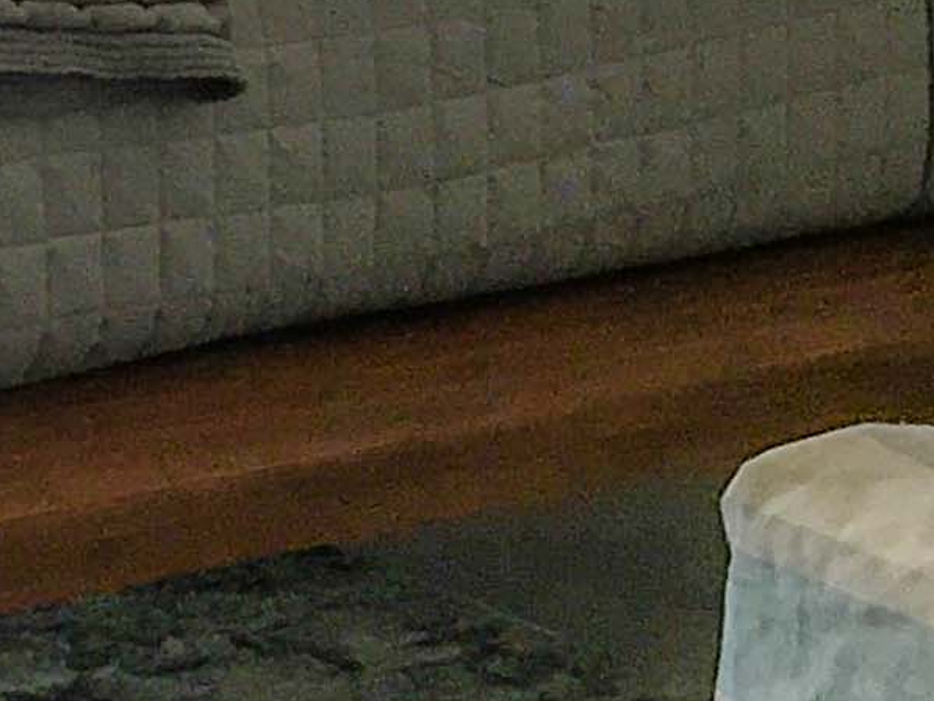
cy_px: -1193
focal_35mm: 190
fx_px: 5128
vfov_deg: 7.2
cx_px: -2010
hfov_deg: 8.5
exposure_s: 1/105
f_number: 2.2
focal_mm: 4.15
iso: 25
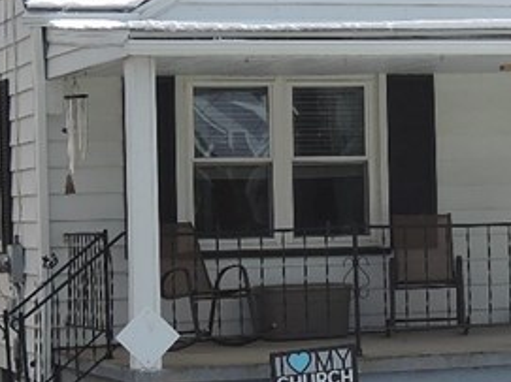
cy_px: 243
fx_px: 2228
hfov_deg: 13.0
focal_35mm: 151
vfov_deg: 9.8
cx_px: 422
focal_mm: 8.6
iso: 80
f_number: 3.5
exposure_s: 1/100
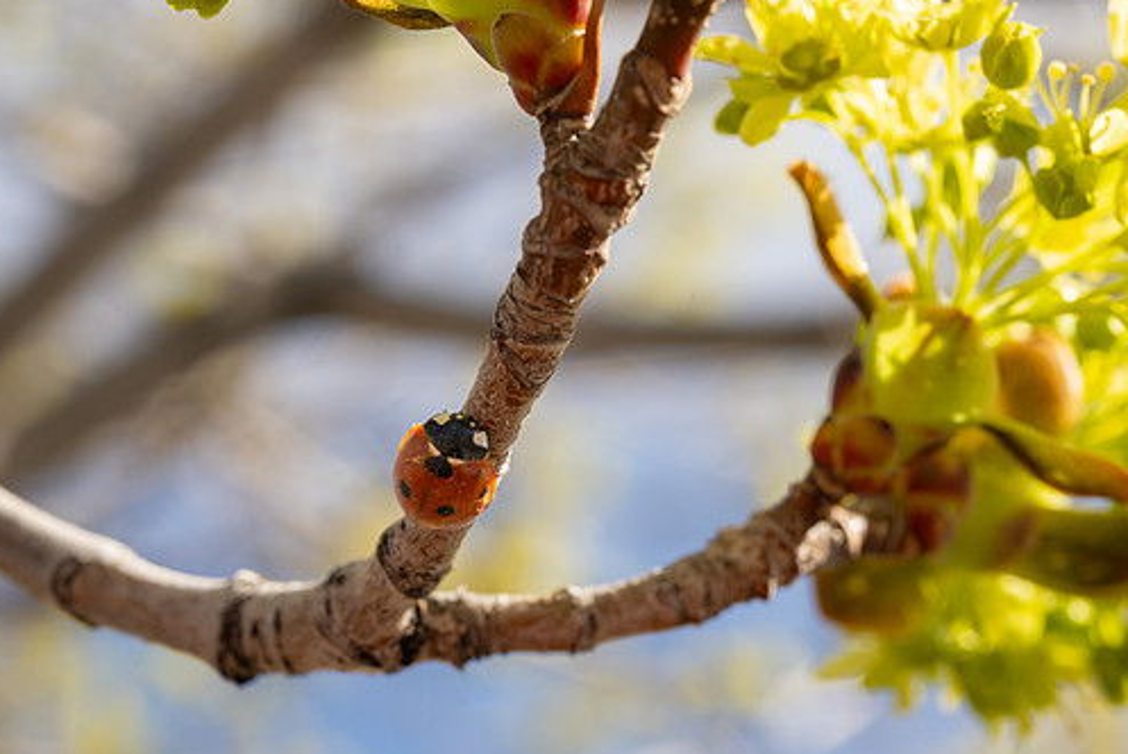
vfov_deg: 19.5
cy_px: 351
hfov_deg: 28.8
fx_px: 2195
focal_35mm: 70
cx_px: 624
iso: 250
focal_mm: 60
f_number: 16
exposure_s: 1/100
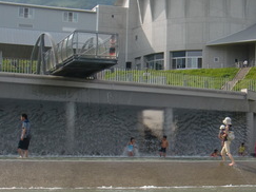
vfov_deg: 19.6
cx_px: 183
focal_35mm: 75
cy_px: 128
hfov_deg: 25.8
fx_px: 554
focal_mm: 6.66
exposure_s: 1/500
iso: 64
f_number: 3.9
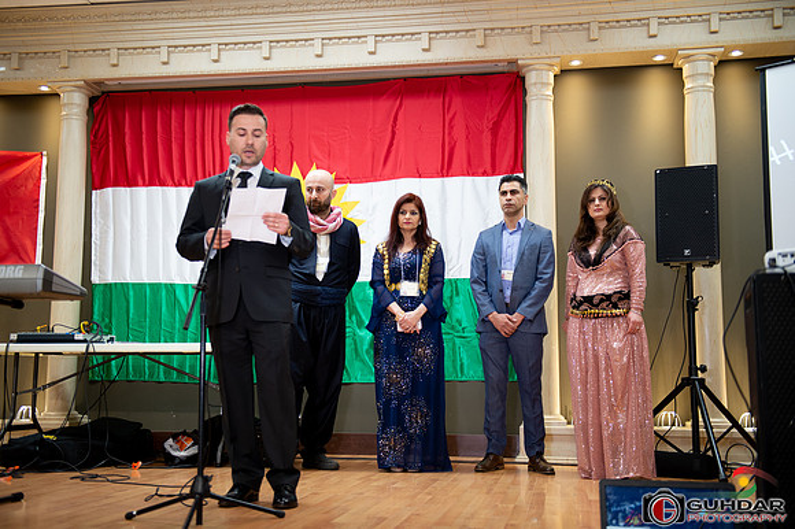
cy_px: 264
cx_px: 398
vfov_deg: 30.5
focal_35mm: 44
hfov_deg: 44.5
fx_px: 971
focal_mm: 44
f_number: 2.8
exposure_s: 1/160
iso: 900
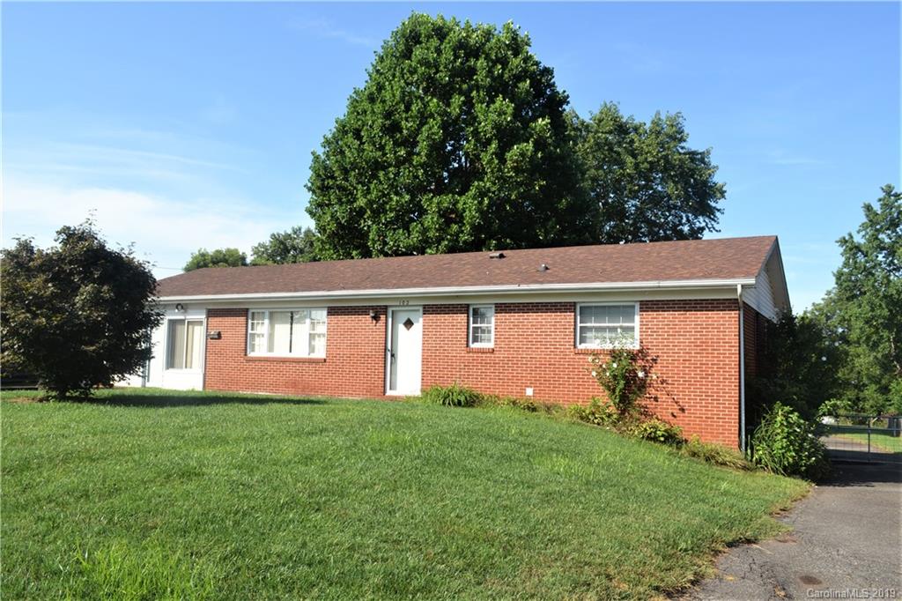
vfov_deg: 47.9
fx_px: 676
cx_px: 451
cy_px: 300
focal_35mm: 27
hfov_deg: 67.4
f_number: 7.1
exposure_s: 1/200
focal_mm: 18
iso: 100
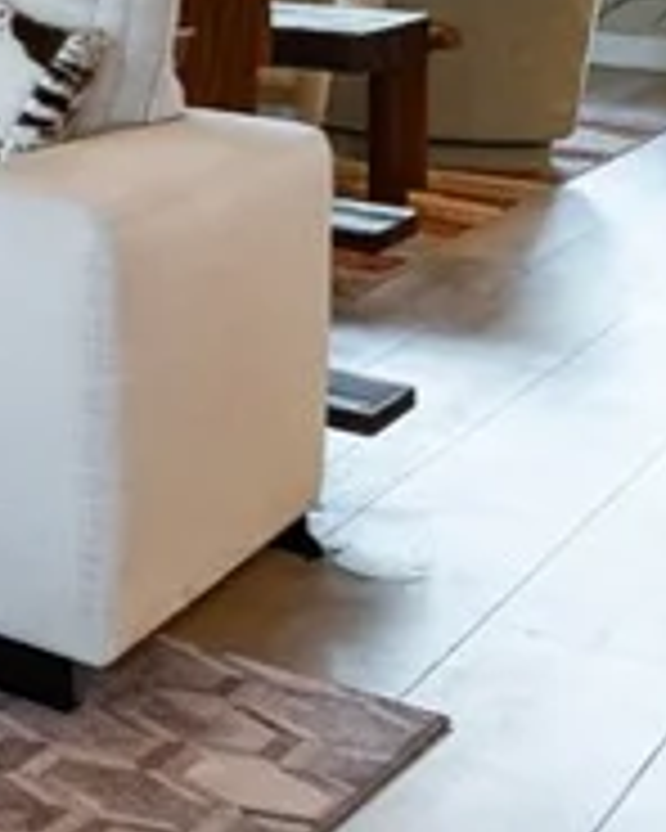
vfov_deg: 22.2
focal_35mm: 78
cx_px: -1269
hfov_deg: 11.8
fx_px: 1922
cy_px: -218
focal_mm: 15
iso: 400
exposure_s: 1/200
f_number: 8
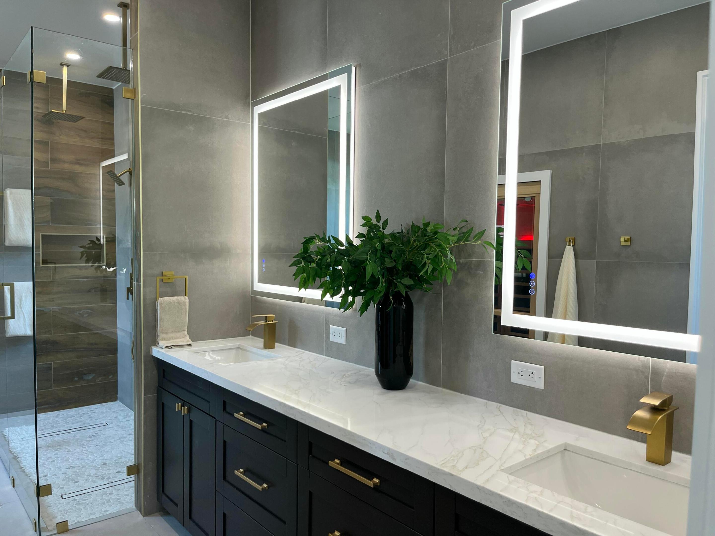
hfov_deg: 67.3
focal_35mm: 26
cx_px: 358
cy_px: 268
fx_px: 537
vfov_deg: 53.1
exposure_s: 1/120
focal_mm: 5.1
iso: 100
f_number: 1.6
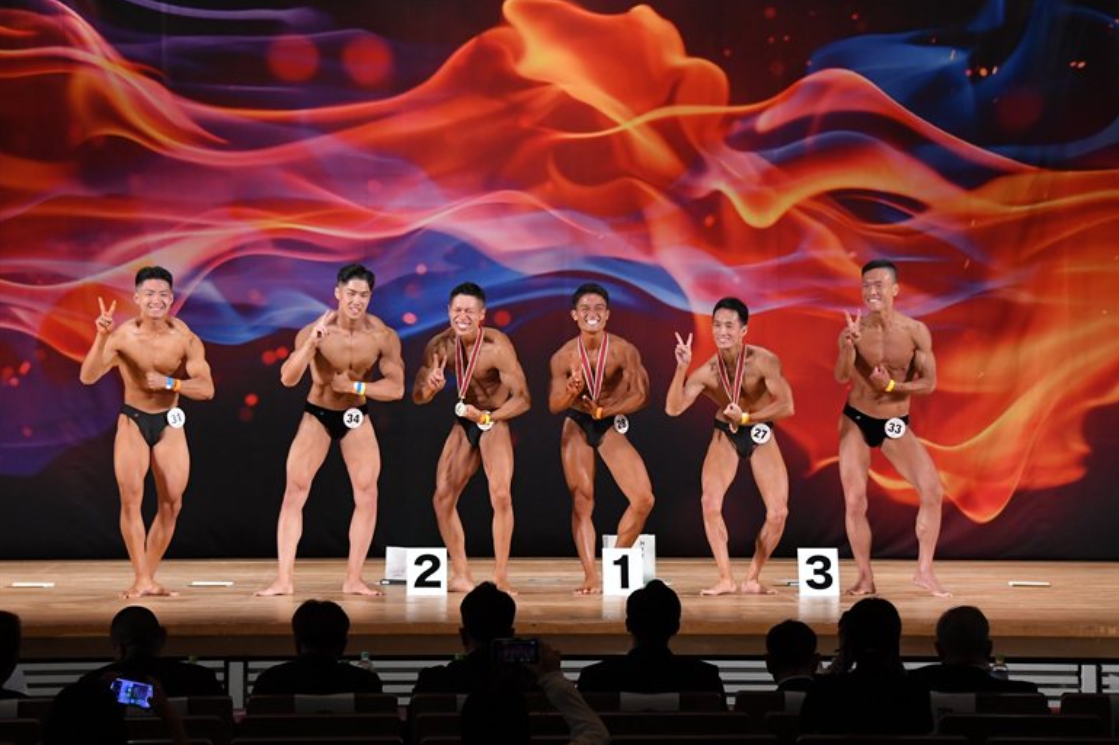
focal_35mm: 128
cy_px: 371
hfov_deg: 16.0
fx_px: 3977
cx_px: 560
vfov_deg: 10.7
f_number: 5.6
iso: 3200
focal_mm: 85
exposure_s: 1/400
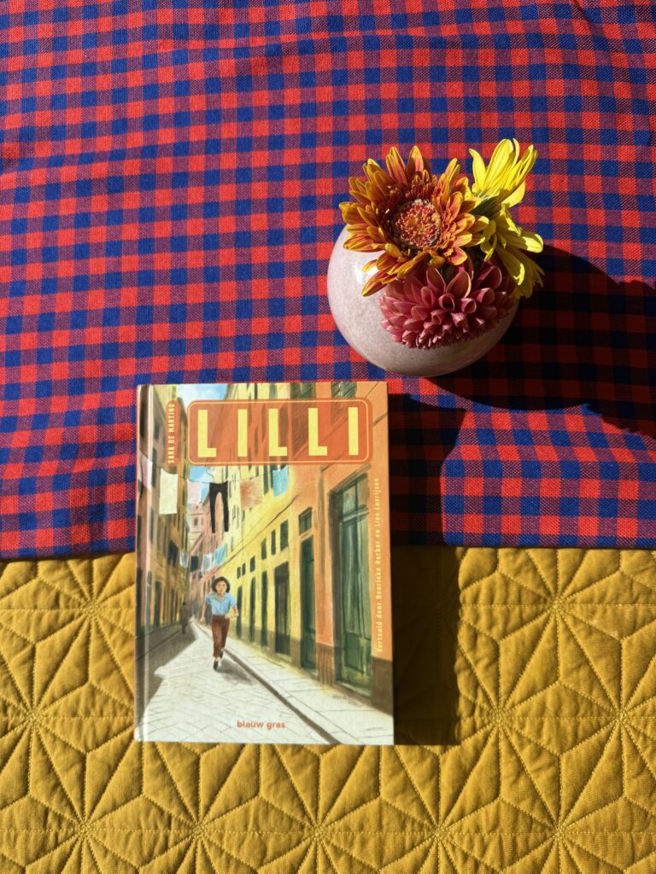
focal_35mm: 24
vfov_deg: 71.6
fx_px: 606
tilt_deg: -82.8
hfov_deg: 56.8
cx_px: 328
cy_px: 437
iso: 80
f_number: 1.78
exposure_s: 1/3279
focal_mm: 6.76
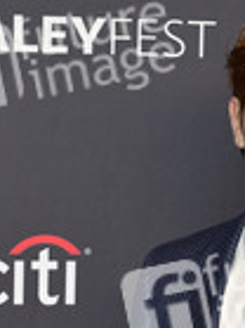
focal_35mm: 194
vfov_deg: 10.0
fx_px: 1834
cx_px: 312
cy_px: 413
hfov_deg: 7.6
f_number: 6.3
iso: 250
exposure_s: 1/250
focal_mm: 70
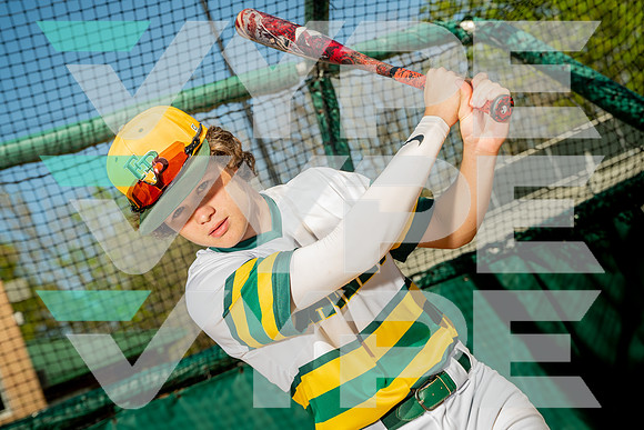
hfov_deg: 38.1
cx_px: 294
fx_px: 931
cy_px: 249
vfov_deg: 26.0
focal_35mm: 52
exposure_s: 1/250
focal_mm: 45
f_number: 4.5
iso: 100
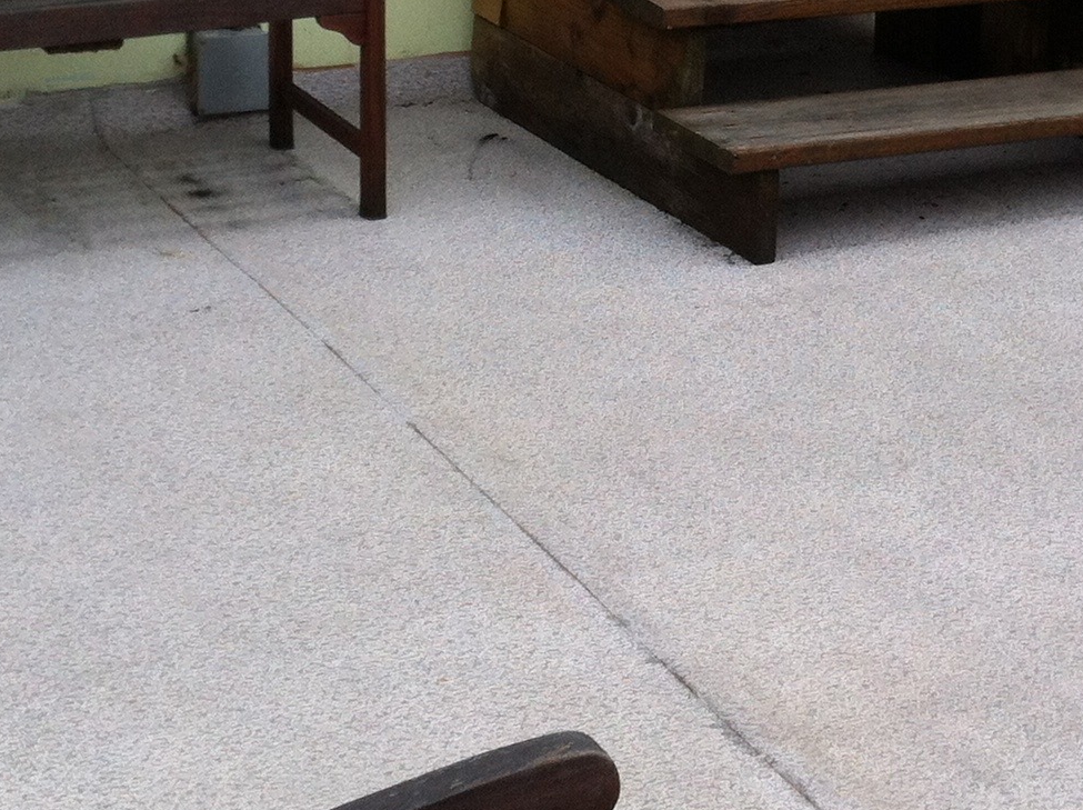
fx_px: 2906
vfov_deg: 15.7
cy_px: 96
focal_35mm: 93
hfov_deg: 21.1
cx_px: 636
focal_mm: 3.85
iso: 80
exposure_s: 1/511
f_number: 2.8
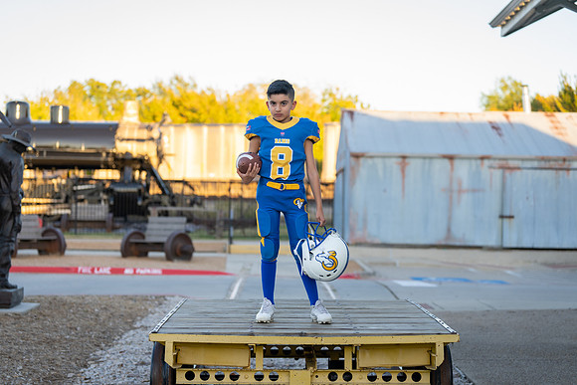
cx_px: 288
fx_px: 1138
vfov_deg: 19.2
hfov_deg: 28.4
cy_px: 192
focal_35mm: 71
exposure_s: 1/320
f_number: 2.8
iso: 250
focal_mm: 70
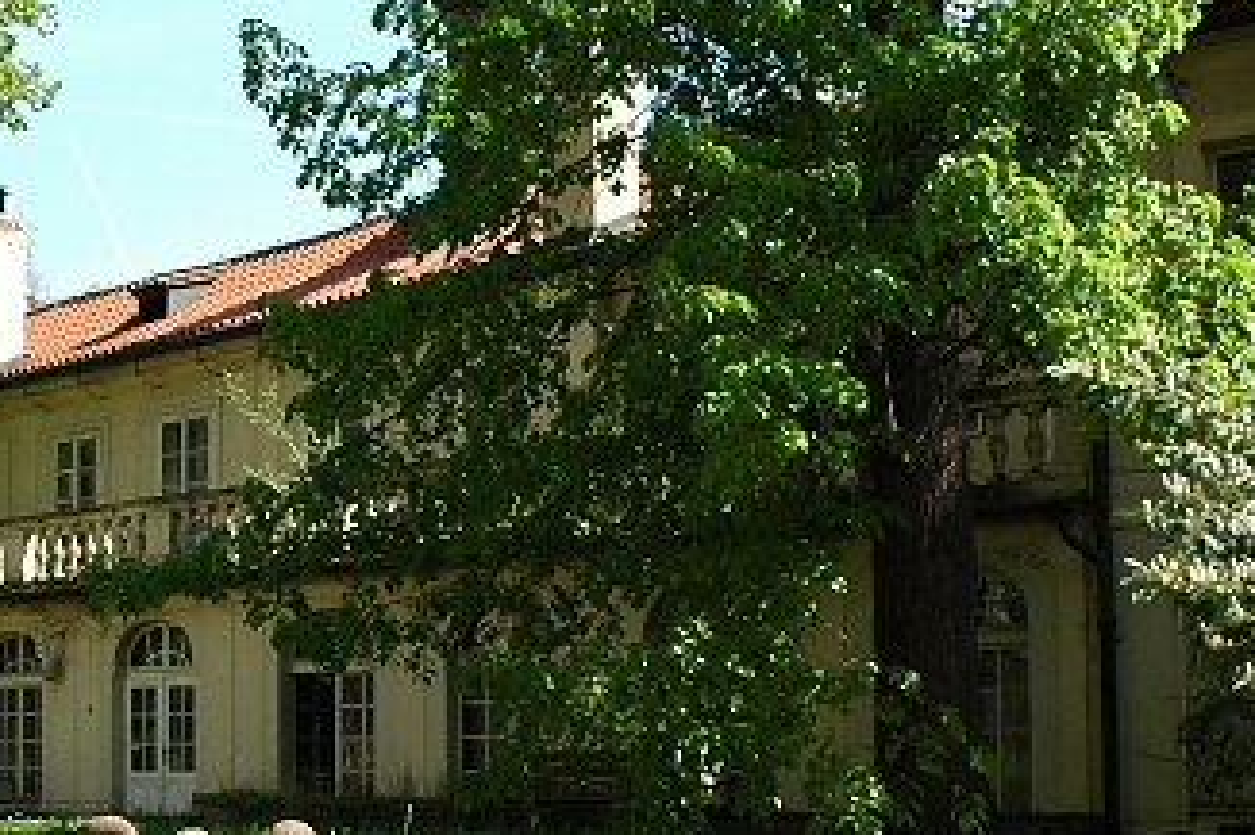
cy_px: 627
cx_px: 470
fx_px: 1847
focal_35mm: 53
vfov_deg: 25.2
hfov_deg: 37.3
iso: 200
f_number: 9
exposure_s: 1/160
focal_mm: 18
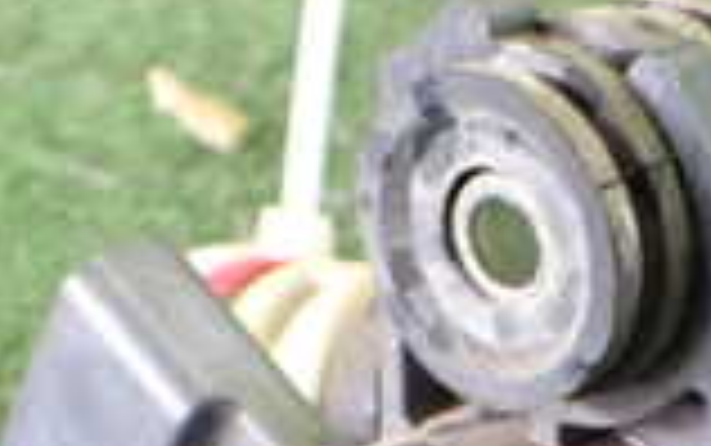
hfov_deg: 17.1
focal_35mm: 121
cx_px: 590
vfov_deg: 10.2
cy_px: 806
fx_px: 2346
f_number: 2.3
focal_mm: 5.4
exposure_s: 1/40
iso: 800
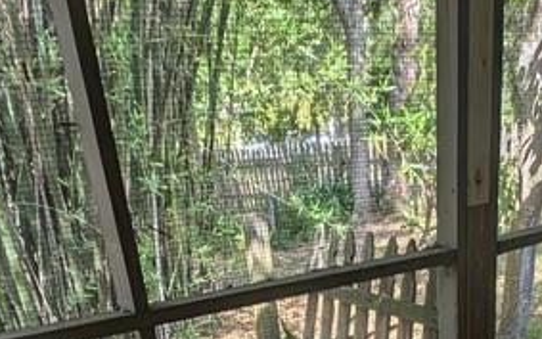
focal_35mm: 46
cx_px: 342
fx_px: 680
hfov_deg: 43.1
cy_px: 532
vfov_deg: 22.2
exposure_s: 1/191
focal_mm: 2.23
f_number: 1.95
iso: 46
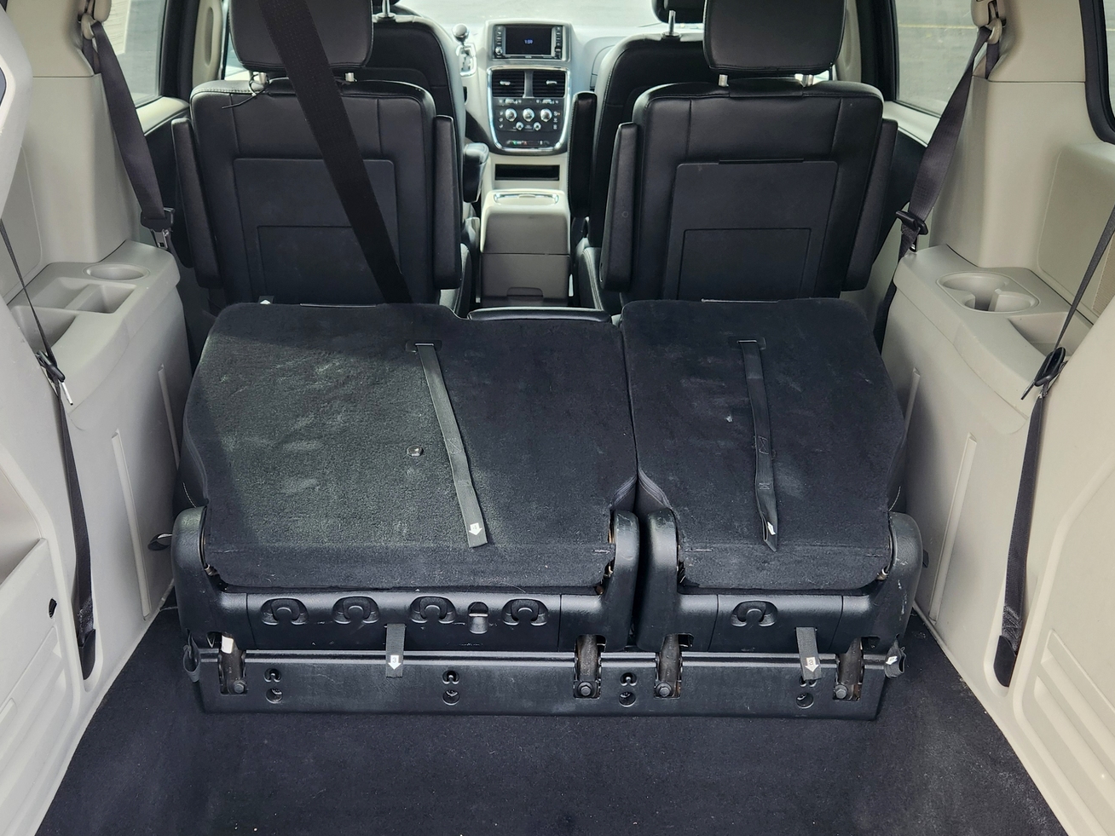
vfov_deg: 39.4
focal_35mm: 36
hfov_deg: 51.3
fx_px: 1160
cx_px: 513
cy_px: 511
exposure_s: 1/180
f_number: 1.8
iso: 50
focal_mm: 5.4
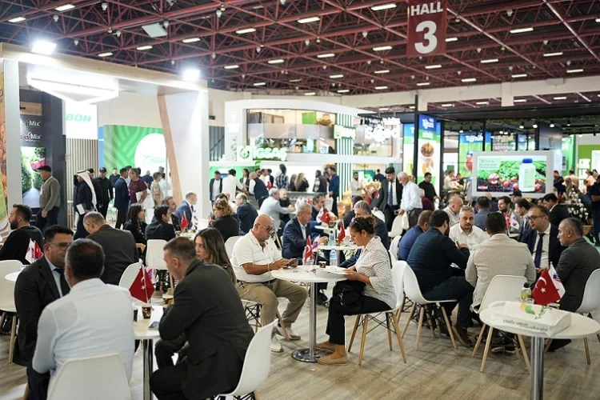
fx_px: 583
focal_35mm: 35
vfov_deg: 37.9
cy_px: 200
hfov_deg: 54.4
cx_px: 300
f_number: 1.4
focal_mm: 35
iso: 400
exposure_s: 1/160
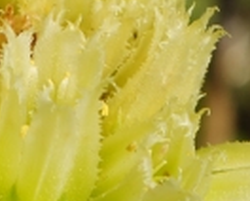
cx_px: 159
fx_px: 5364
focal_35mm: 724
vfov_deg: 2.1
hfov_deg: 2.7
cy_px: -46
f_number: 11
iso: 100
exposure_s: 1/160
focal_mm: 85
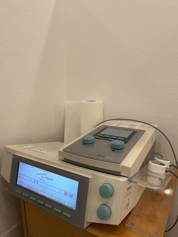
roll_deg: +0.9
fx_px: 178
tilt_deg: -11.3
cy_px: 118
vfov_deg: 67.3
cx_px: 89
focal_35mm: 26
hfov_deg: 53.1
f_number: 1.8
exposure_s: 1/50
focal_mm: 4.25
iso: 125
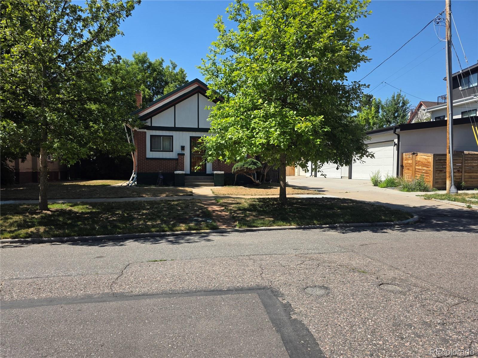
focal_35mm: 23
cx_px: 239
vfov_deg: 58.9
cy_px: 179
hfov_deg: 73.9
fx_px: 318
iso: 80
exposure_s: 1/4057
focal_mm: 6.3
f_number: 1.7
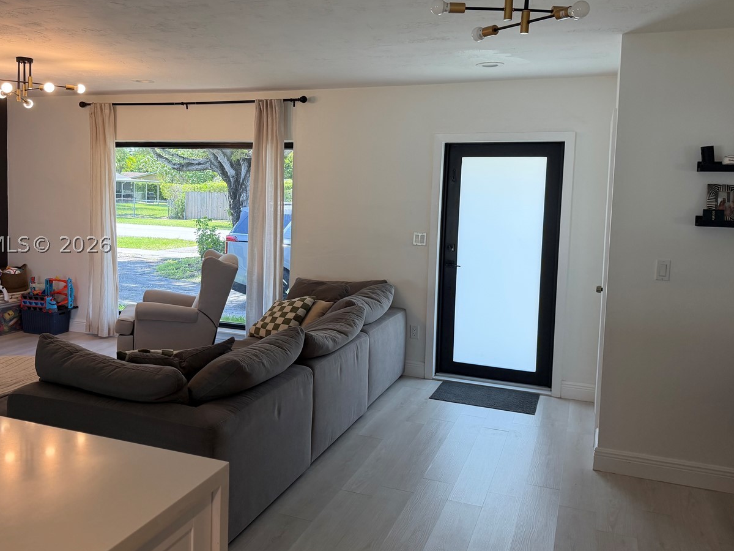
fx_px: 679
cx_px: 298
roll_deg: -1.3
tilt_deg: -5.2
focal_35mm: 32
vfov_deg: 44.1
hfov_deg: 56.4
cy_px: 244
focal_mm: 6.76
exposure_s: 1/212
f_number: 1.78
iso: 125
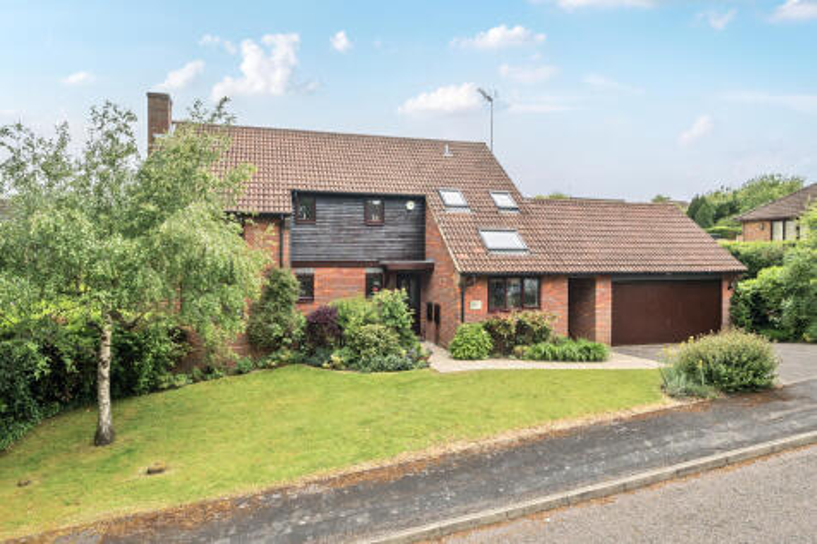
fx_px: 476
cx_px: 408
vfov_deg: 59.5
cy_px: 272
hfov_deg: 81.2
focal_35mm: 21
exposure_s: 1/250
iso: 400
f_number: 8
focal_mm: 14
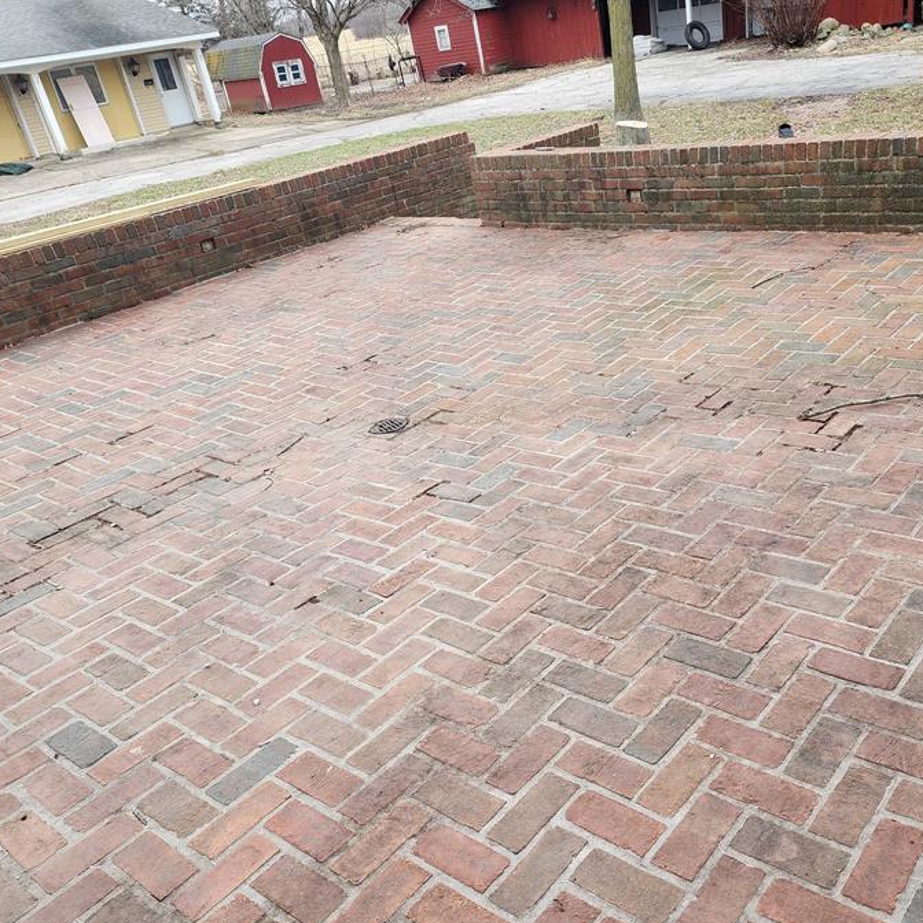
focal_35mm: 31
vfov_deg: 52.4
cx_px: 582
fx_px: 935
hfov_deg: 51.9
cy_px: 525
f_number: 1.8
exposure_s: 1/180
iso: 64
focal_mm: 6.4
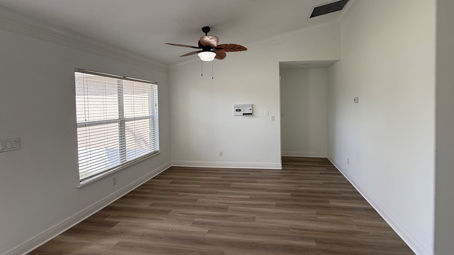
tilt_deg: -1.7
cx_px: 246
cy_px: 111
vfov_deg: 63.7
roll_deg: +1.1
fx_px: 205
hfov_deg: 95.7
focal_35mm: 17
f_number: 2.2
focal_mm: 2.22
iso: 64
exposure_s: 1/164
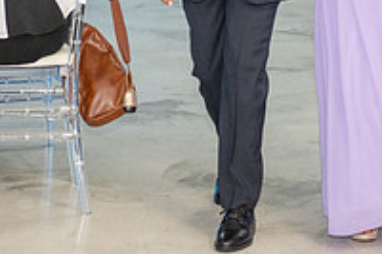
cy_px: -101
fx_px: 1739
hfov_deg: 12.5
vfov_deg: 8.2
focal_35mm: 164
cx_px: 243
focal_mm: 50
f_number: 3.2
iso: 1000
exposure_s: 1/160
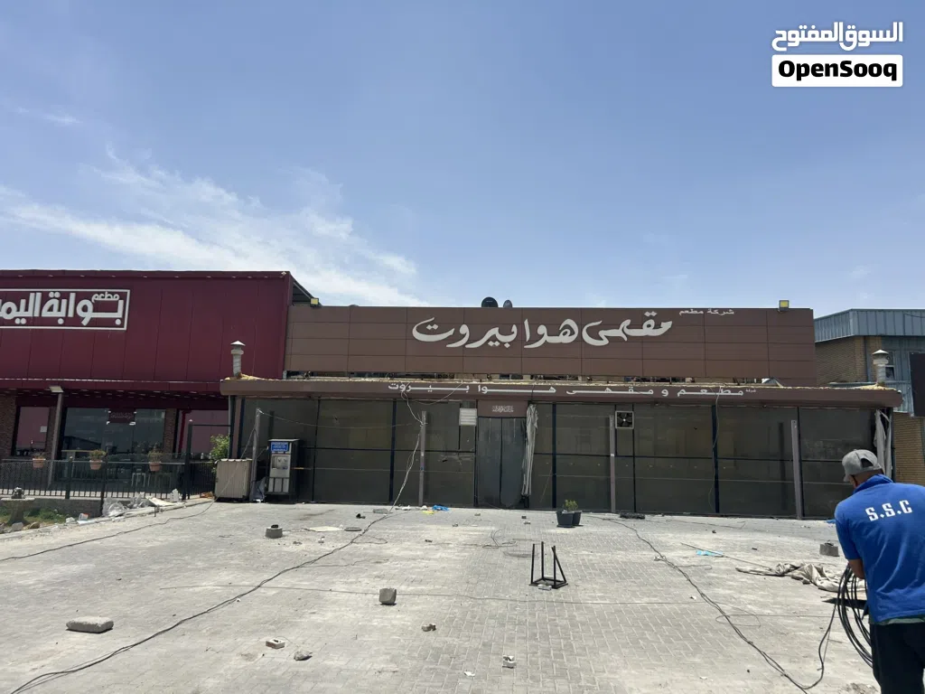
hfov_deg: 67.3
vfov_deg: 53.1
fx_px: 695
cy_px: 347
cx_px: 462
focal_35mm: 26
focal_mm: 5.7
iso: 50
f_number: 1.5
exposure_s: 1/6993
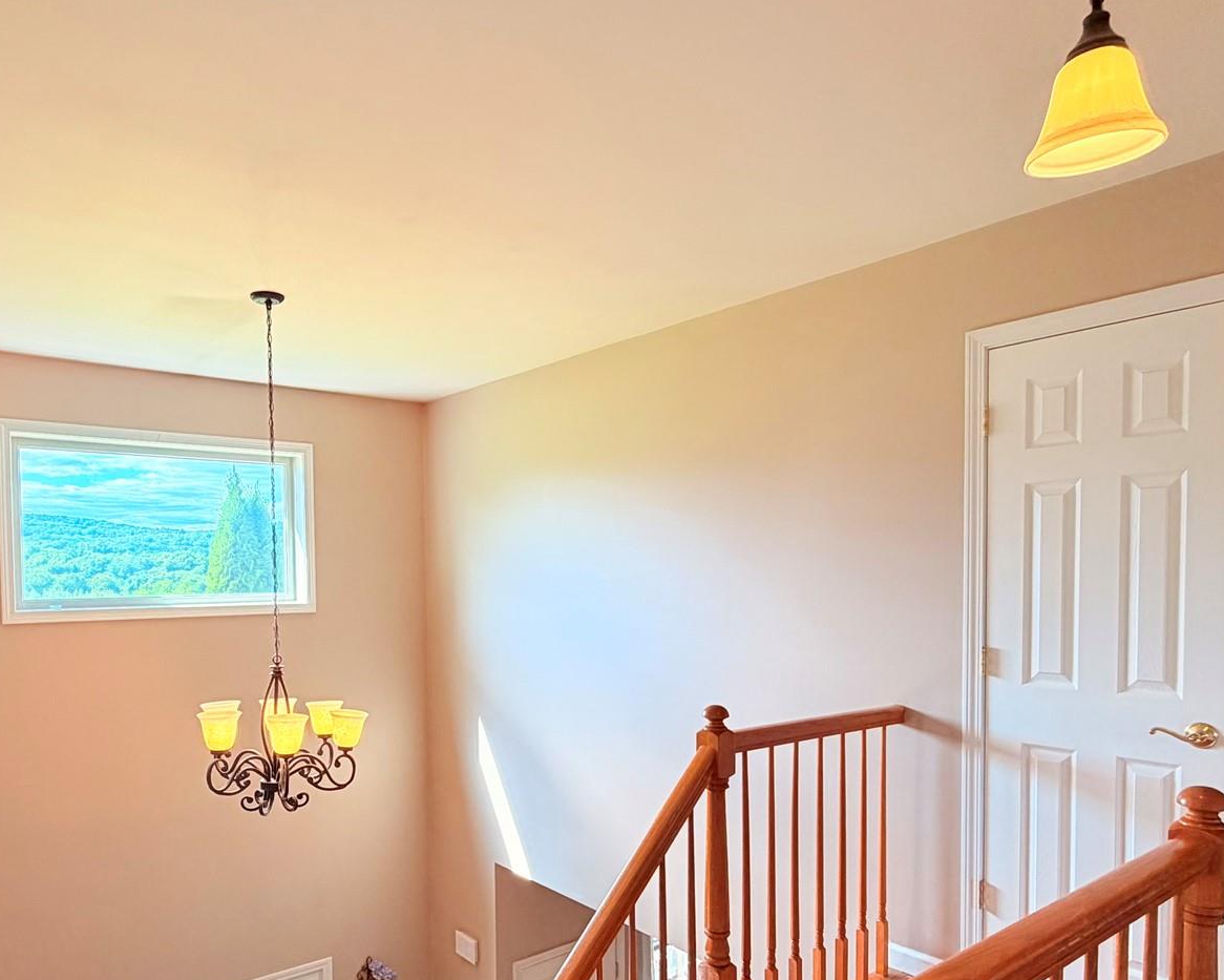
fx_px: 869
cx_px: 511
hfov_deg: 69.8
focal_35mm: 24
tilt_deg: -2.5
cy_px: 603
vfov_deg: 58.2
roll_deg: +1.0
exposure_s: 1/120
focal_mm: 2.22
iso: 125
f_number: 2.2
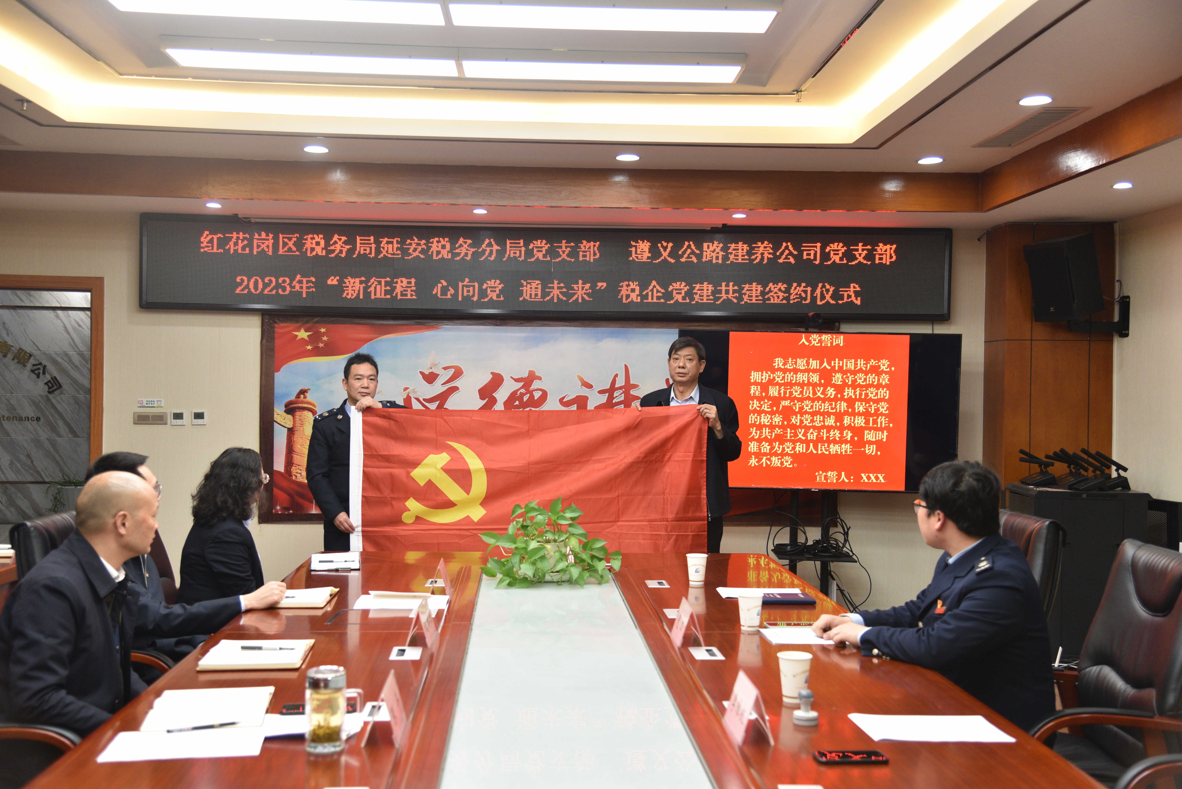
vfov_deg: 33.4
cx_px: 591
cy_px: 394
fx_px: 1314
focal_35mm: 40
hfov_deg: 48.4
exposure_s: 1/125
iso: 1250
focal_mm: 40
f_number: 4
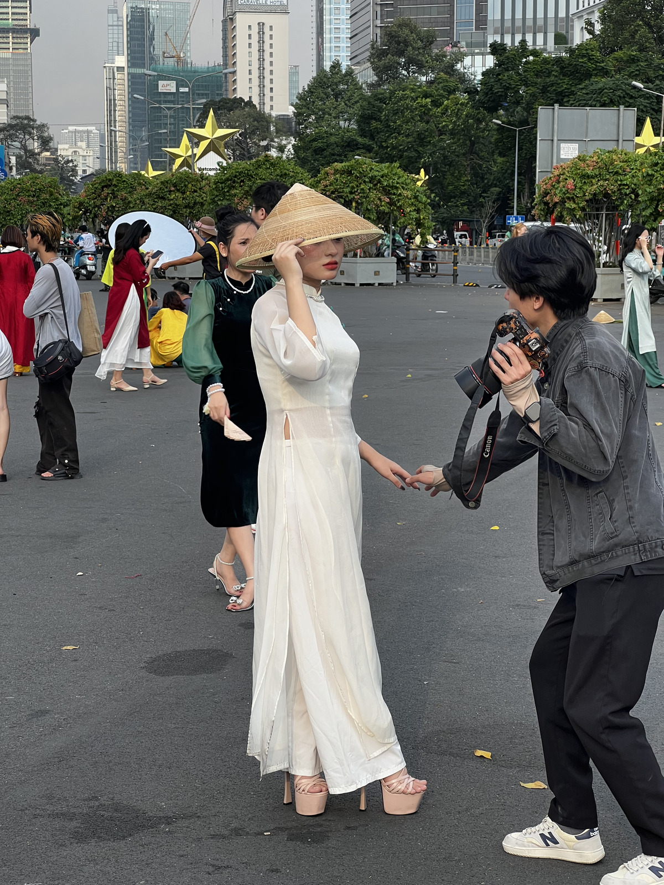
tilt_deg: -5.4
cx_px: 332
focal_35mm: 77
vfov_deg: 25.3
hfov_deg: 19.1
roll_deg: +0.5
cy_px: 442
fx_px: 1969
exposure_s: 1/250
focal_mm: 9
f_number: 2.8
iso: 32
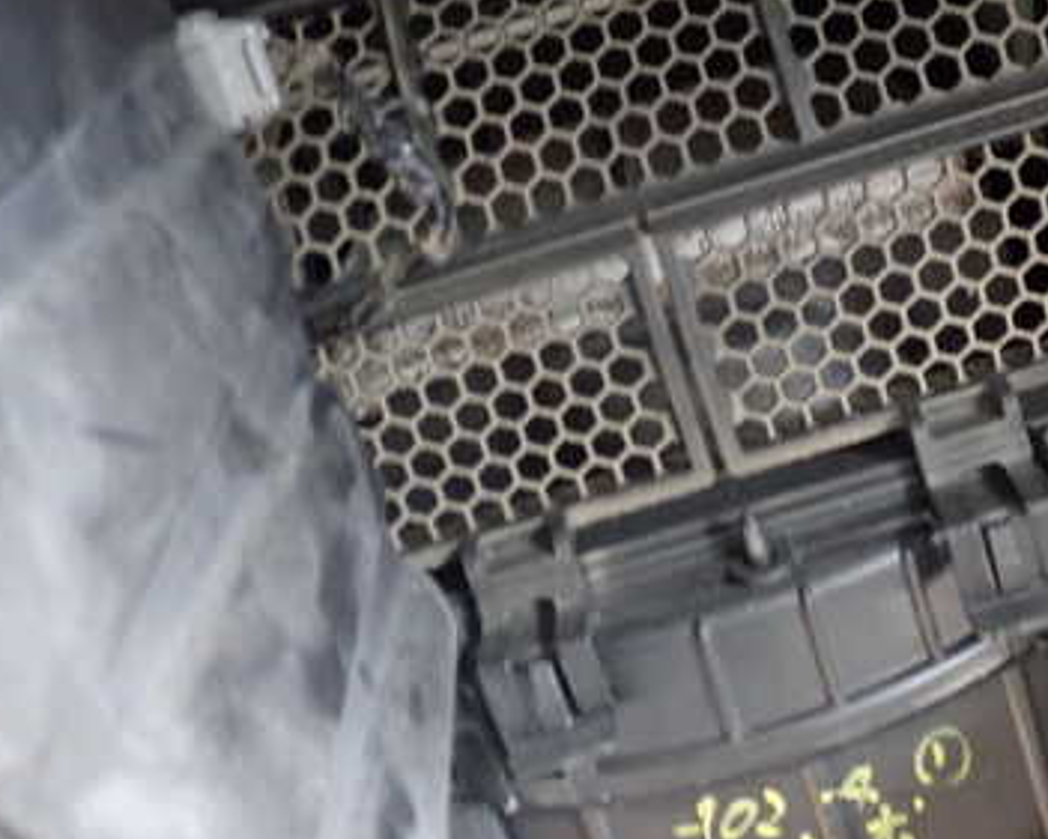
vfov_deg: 30.2
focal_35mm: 50
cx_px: 708
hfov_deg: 36.9
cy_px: 352
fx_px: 1551
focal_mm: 5.4
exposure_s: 1/20
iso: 800
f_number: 2.3
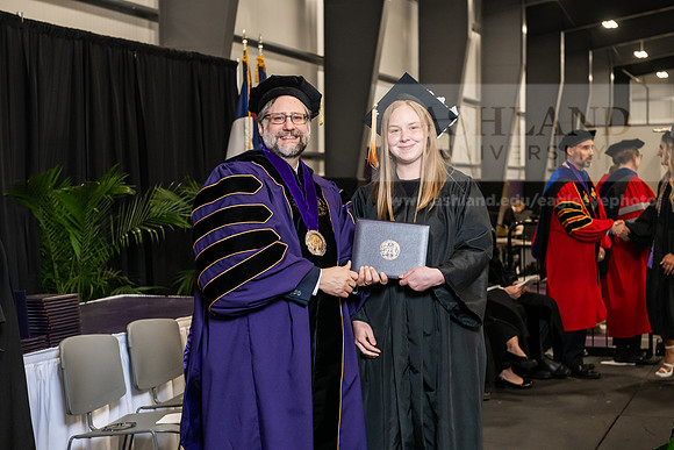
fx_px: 1236
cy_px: 225
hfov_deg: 30.5
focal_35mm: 66
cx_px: 337
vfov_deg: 20.6
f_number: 5
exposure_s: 1/200
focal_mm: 66
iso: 2500
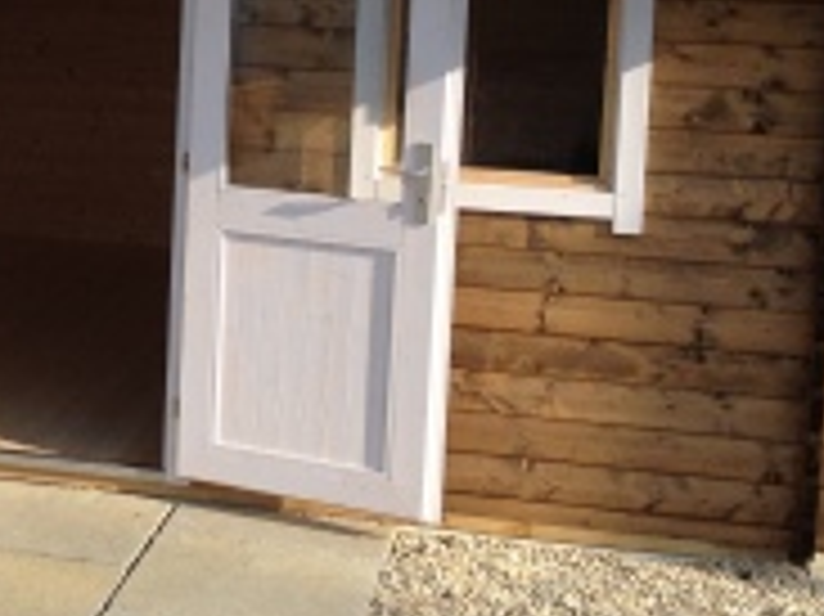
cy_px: 103
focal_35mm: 98
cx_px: -59
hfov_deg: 19.3
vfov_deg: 15.0
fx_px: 2331
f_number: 2.4
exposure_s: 1/1022
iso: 50
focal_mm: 4.28
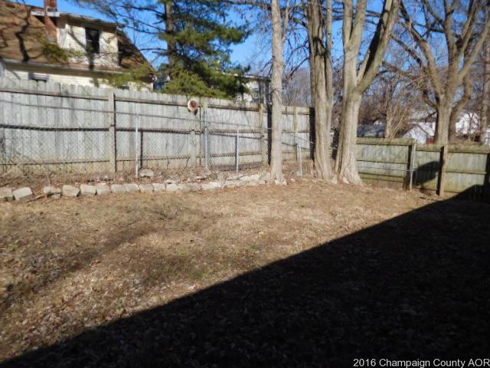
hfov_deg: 69.4
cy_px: 184
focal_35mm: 25
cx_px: 245
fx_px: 354
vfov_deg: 54.9
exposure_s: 1/400
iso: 125
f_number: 6.8
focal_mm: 4.5
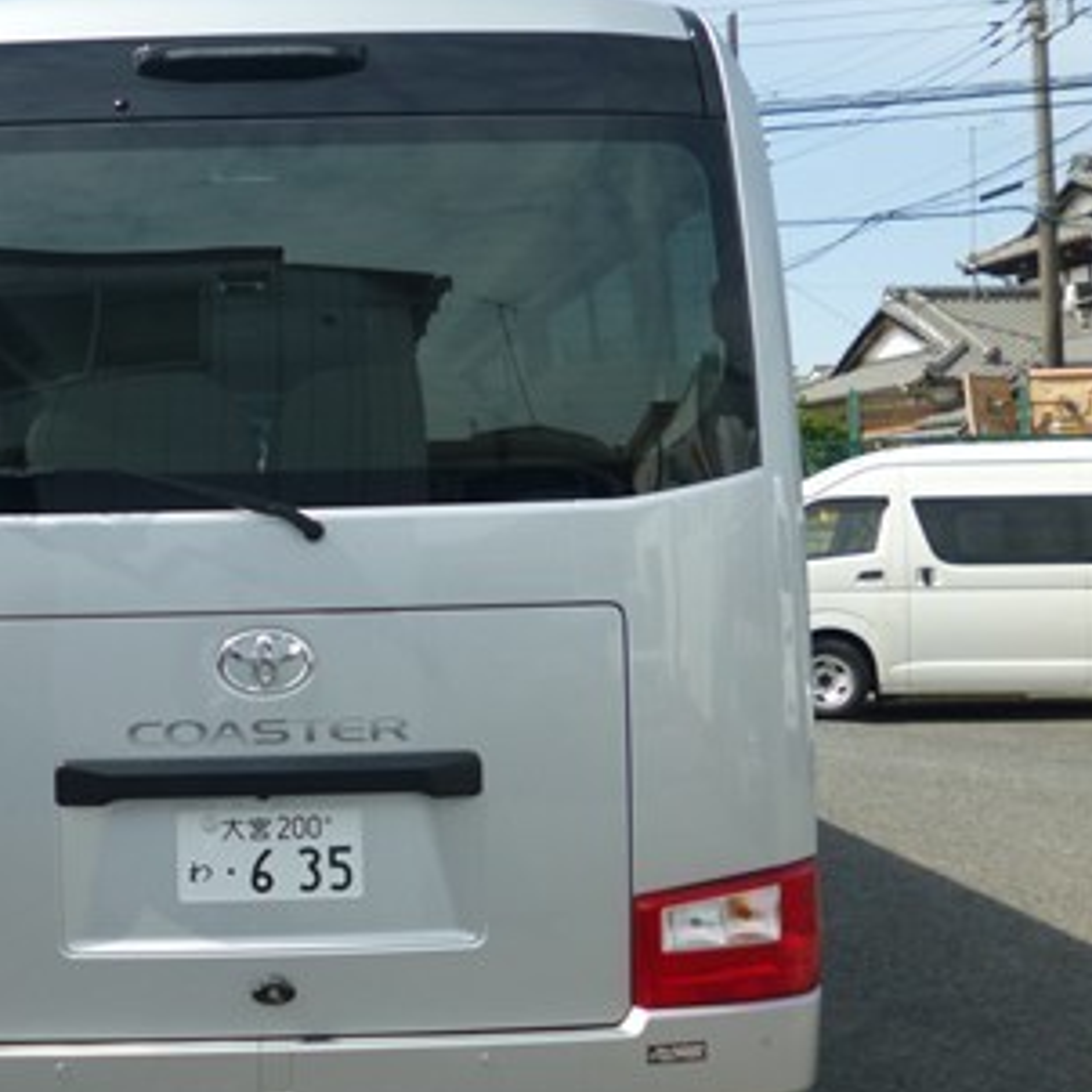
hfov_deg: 36.4
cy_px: 506
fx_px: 1606
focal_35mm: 45
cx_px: 228
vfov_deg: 37.5
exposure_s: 1/160
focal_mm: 4.3
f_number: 9
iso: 100
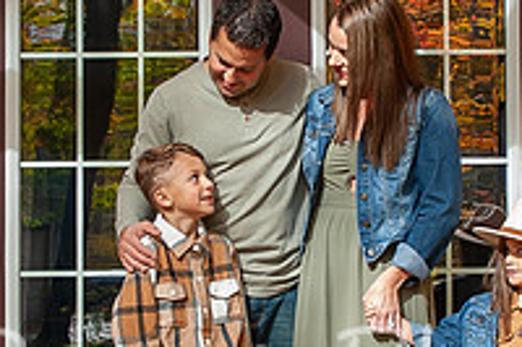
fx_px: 1811
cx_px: 313
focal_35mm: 125
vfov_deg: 10.9
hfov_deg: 16.4
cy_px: 162
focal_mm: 24
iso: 500
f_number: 5.6
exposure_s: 1/160
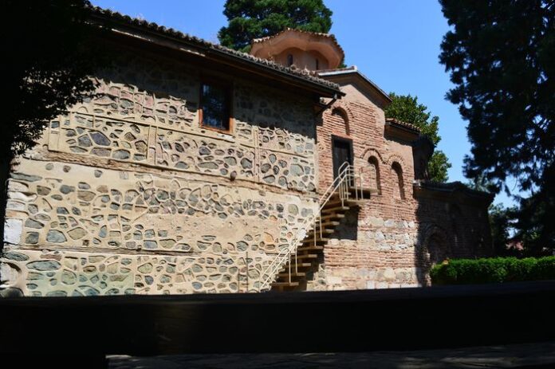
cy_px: 184
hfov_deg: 67.4
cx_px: 278
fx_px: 416
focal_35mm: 27
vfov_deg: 47.9
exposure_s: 1/160
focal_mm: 18
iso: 100
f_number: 11
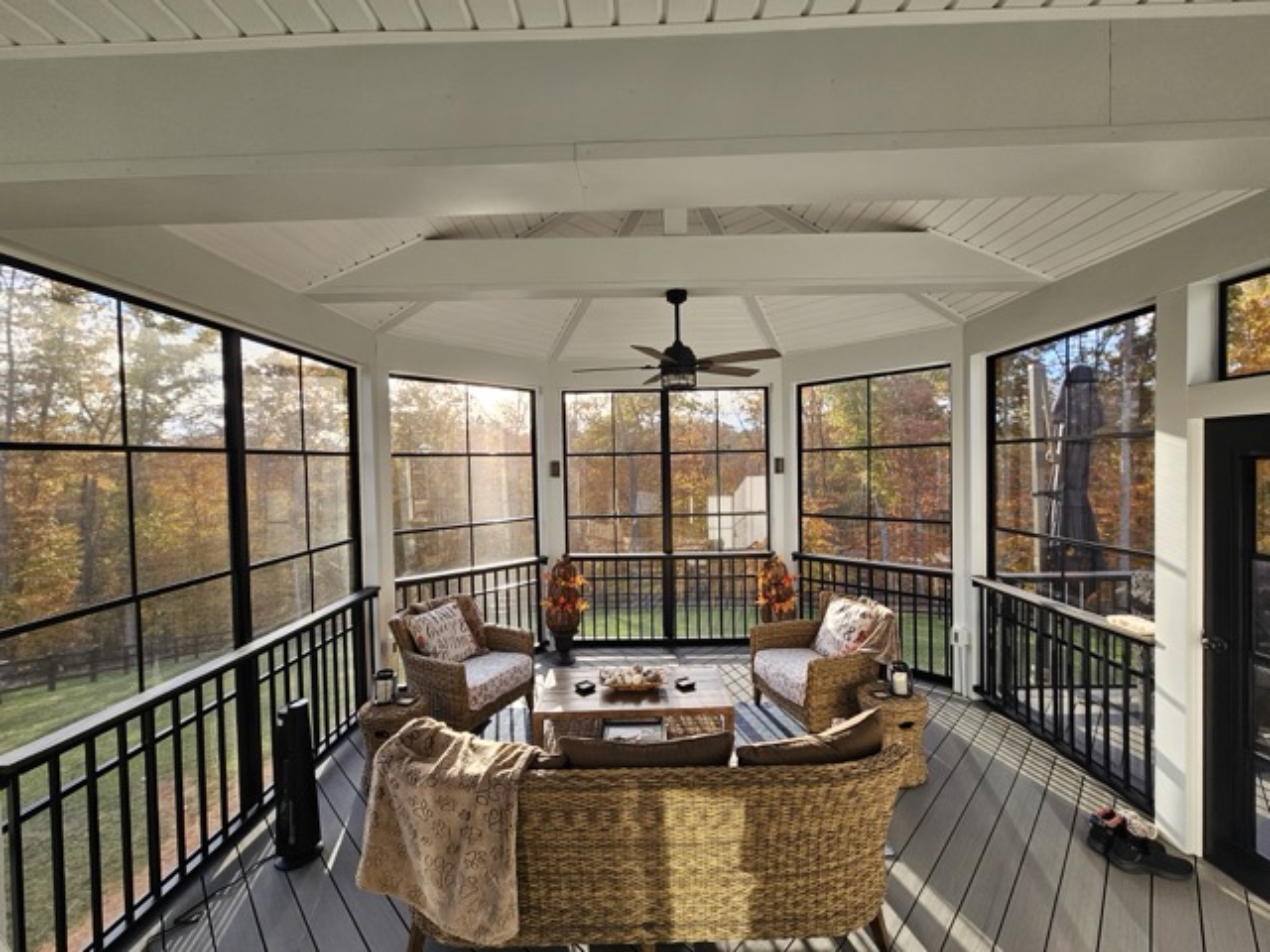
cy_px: 476
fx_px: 477
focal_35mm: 13
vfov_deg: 89.9
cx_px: 635
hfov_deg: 106.2
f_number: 2.2
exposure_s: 1/359
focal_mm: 2.2
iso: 100
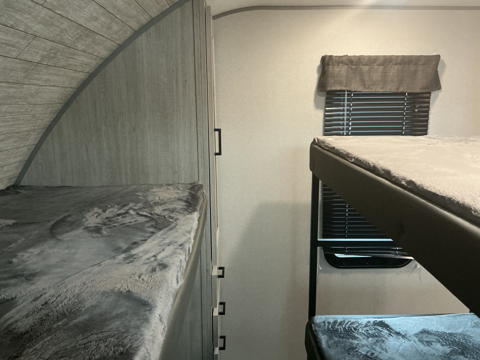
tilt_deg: -10.2
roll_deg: +1.8
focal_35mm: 29
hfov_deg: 61.7
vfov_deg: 48.2
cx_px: 240
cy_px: 180
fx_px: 402
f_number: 1.8
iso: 250
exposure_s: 1/50
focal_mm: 3
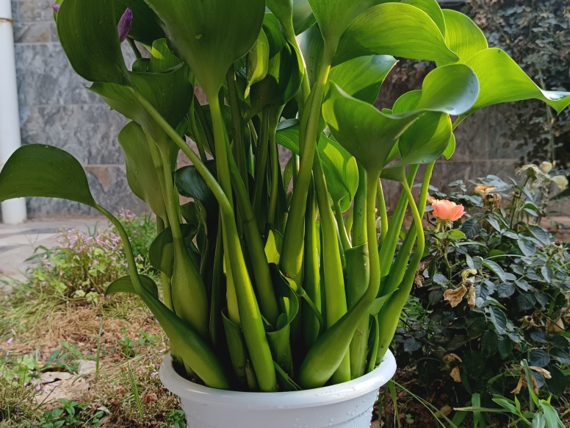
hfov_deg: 55.4
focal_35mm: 33
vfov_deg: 42.9
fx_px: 543
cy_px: 232
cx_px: 282
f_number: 1.75
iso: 403
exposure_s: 1/100
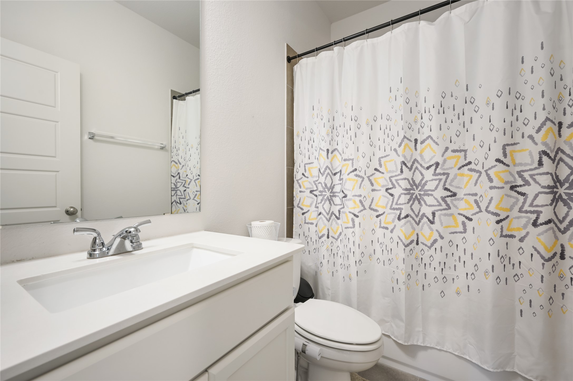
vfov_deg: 77.2
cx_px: 286
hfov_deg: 100.4
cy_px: 190
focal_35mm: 15
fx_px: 239
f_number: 8
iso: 100
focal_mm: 15
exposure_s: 1/1.67
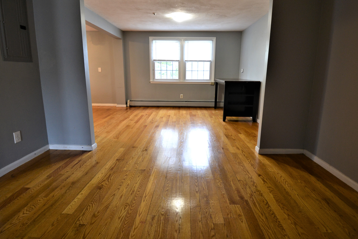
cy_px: 105
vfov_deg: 70.2
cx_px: 184
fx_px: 169
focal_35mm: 17
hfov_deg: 93.2
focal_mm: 10
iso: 400
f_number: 3.5
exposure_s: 1/20
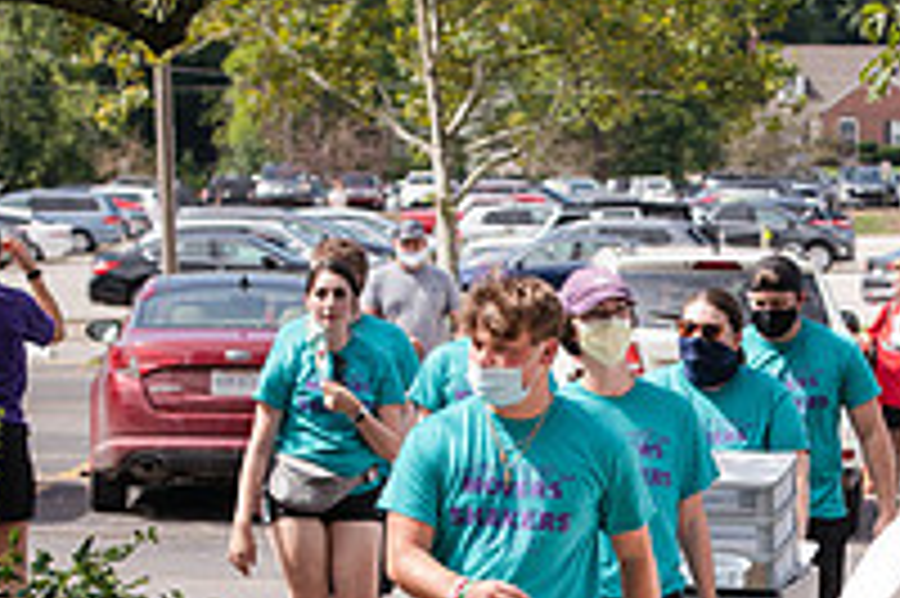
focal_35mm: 203
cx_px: 770
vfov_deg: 6.7
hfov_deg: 10.1
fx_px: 5071
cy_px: 605
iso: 125
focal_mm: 70
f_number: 5
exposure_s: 1/400
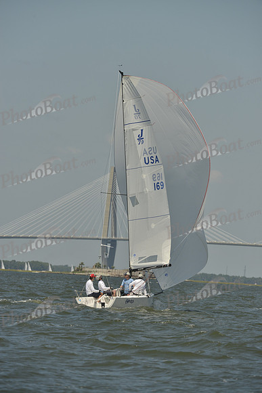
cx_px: 131
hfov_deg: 4.4
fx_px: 3382
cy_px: 196
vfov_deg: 6.6
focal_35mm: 310
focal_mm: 310
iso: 280
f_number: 9
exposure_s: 1/1600
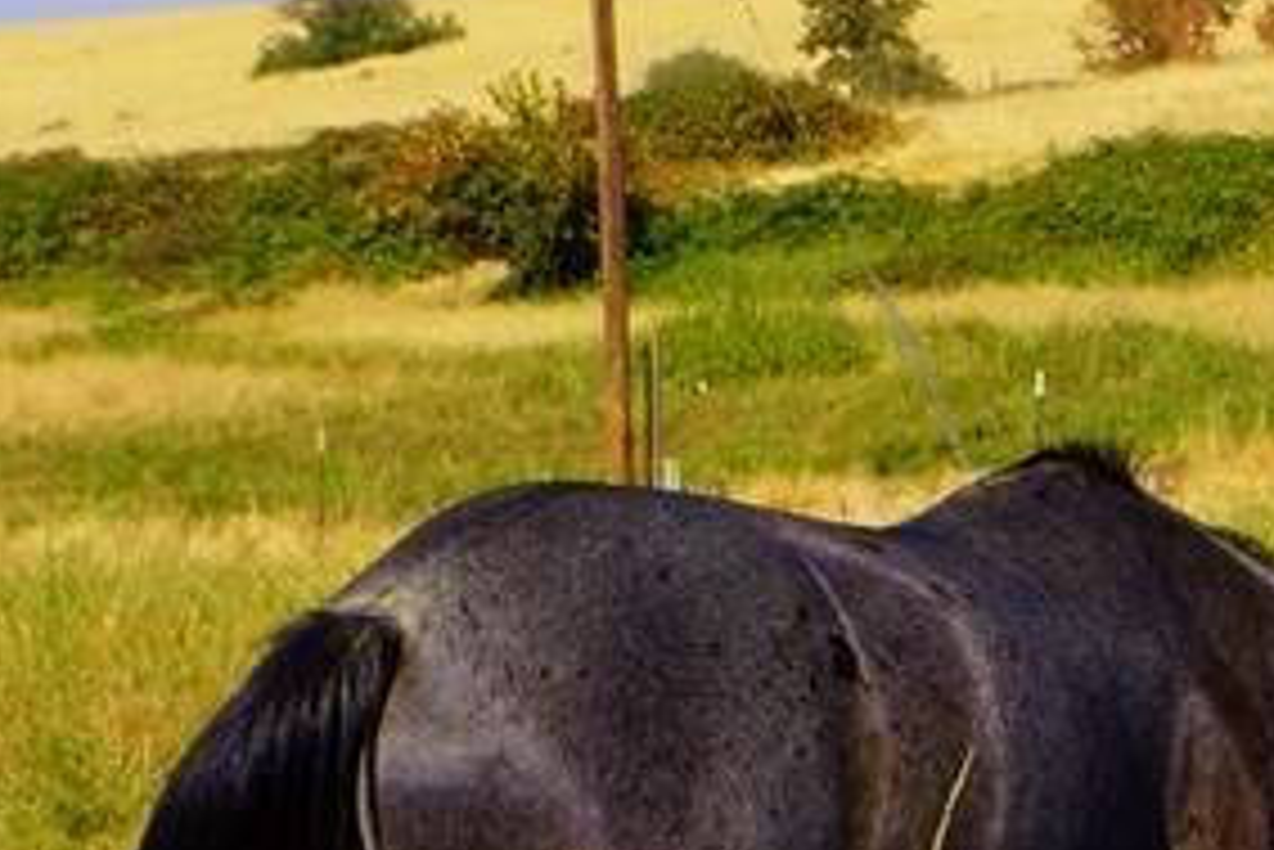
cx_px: 2602
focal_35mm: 223
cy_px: 792
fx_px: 7895
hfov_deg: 8.7
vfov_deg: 6.2
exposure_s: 1/200
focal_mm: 26
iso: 100
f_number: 13
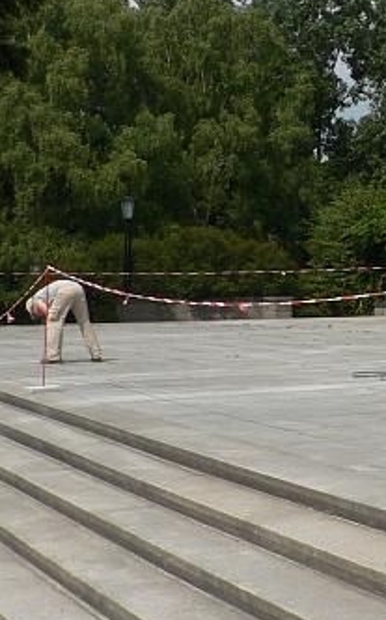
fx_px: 1551
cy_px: 114
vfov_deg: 22.2
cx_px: 612
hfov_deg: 13.2
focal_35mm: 92
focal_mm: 6
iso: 80
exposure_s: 1/640
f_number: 5.6
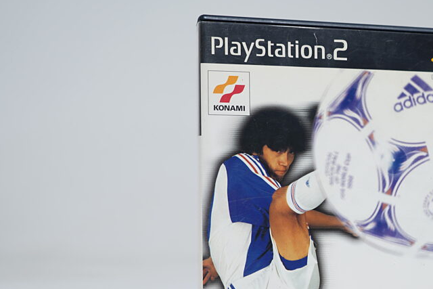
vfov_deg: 22.4
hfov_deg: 32.6
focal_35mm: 60
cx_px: 336
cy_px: 220
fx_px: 722
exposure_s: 1/6
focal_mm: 32
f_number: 5
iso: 64
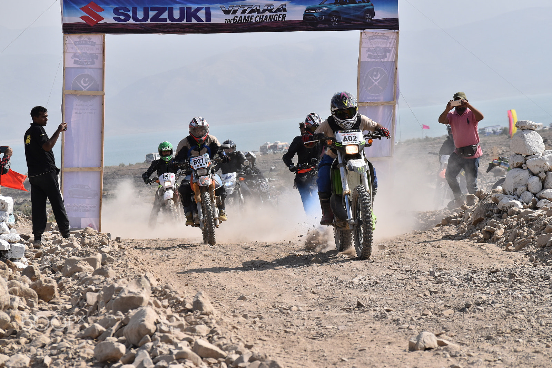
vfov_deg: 8.3
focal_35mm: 165
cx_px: 276
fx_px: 2531
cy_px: 184
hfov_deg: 12.4
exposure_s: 1/2000
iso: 400
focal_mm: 110
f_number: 7.1
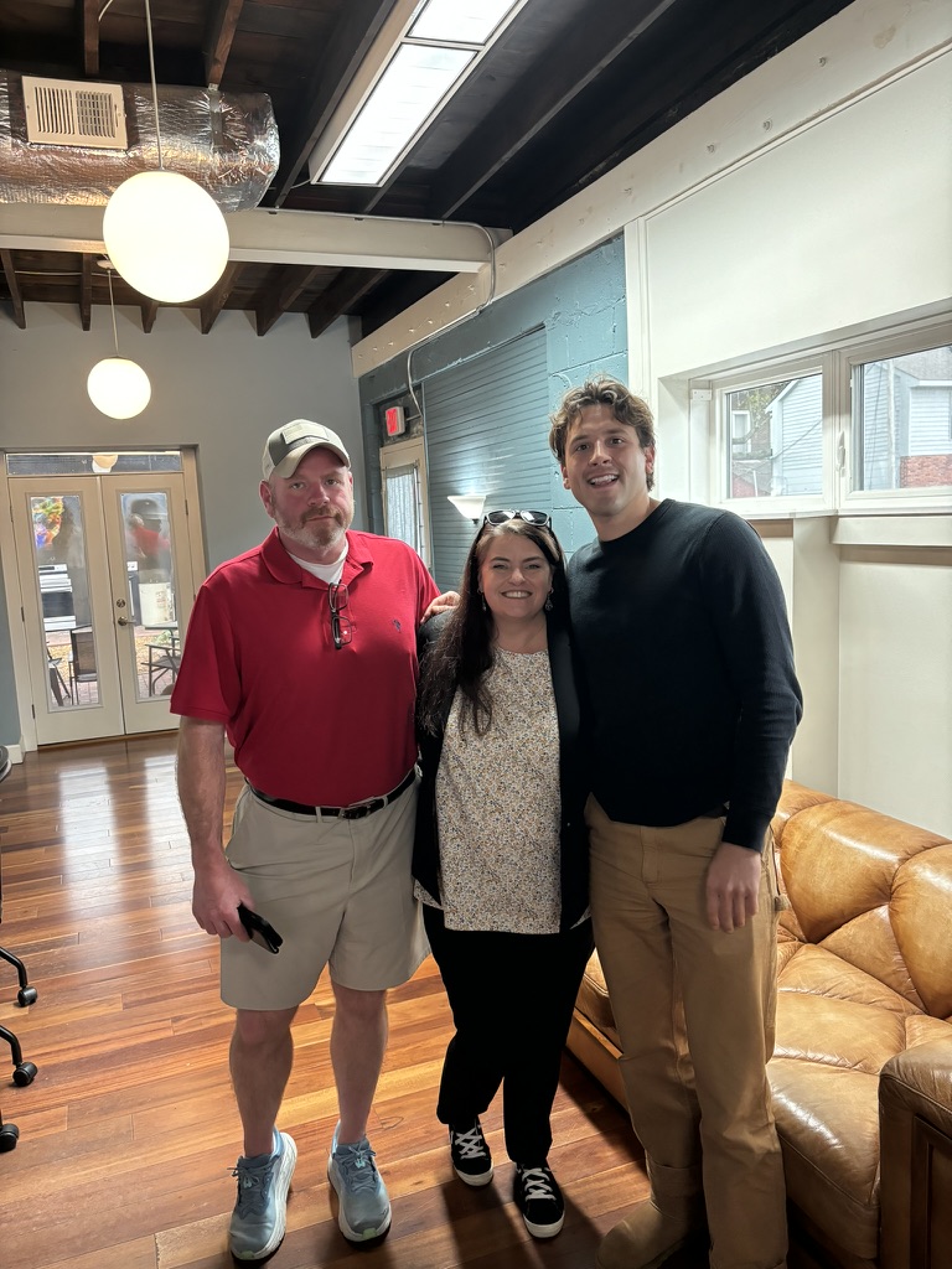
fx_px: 953
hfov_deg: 53.1
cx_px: 476
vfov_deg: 67.3
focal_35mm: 26
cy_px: 634
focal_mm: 5.96
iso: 320
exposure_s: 1/60
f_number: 1.6
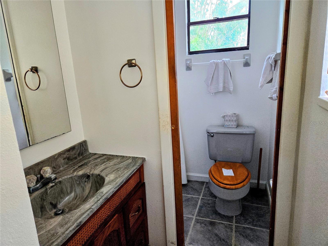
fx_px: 218
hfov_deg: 73.9
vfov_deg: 58.9
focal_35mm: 23
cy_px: 123
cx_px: 164
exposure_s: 1/180
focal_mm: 5.4
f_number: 1.8
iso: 160
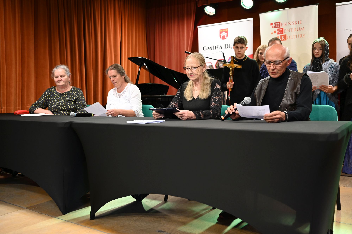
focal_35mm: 34
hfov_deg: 56.5
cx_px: 176
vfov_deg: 39.4
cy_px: 117
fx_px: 327
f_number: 2.8
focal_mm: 33.5
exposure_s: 1/125
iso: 2000
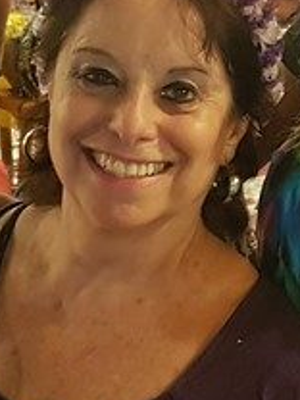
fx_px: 1479
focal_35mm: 128
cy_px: 142
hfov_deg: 11.2
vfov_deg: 15.4
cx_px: 437
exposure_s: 1/11
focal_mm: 4.2
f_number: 1.7
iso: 250
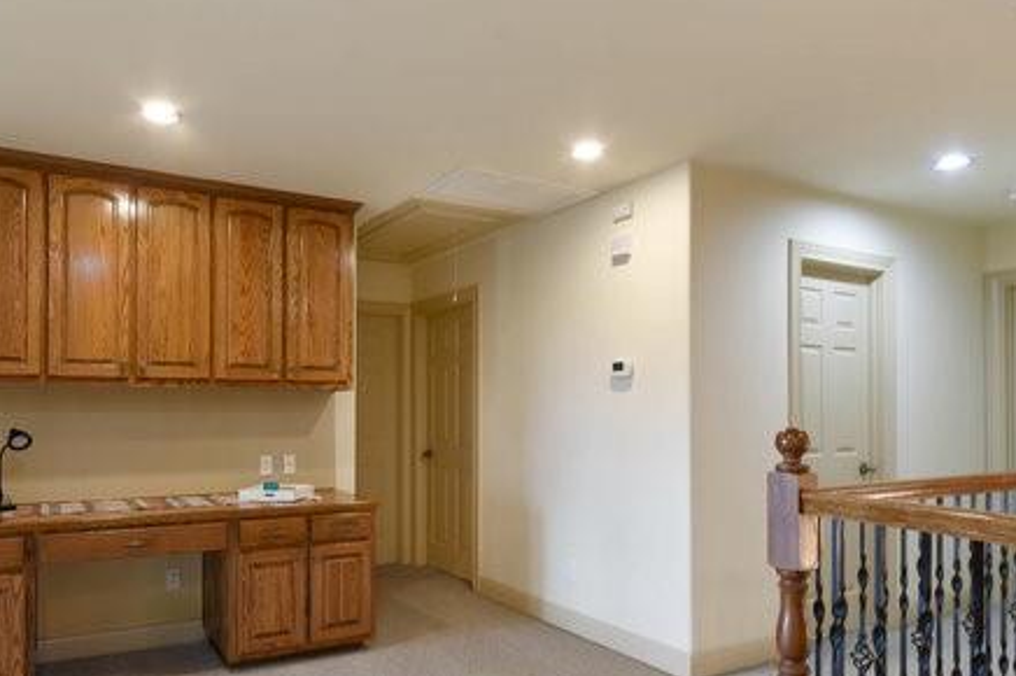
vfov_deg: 56.7
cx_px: 389
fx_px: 620
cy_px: 406
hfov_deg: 77.4
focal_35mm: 22
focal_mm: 10
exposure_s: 1.3
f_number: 8
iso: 200
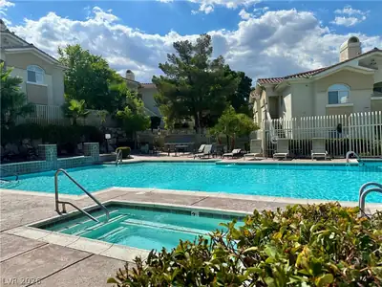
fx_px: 265
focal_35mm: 24
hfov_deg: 71.6
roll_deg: +1.8
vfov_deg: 56.8
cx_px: 191
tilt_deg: -0.5
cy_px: 144
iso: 80
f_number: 1.78
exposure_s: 1/8197
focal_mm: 6.86
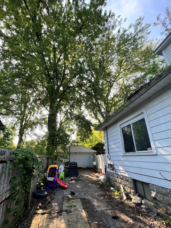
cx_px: 84
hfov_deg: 85.7
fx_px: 92
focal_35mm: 14
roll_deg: +2.4
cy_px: 122
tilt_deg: +21.0
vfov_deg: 101.9
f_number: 1.8
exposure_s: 1/189
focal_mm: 1.57
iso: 32
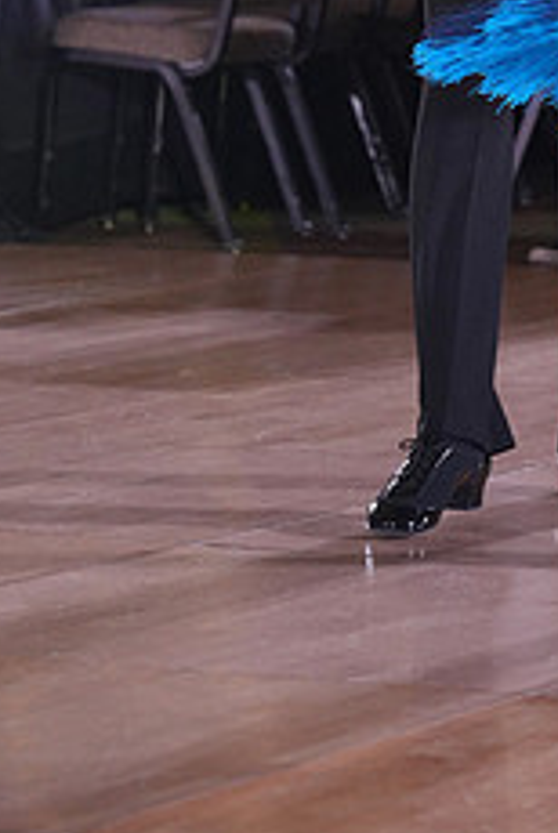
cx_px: 672
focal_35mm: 277
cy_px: -148
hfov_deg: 5.0
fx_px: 6420
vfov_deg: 7.4
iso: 1250
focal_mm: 110
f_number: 4
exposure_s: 1/400
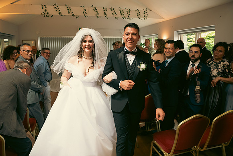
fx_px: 163
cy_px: 78
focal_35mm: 25
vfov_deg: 50.9
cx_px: 116
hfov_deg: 71.0
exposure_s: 1/160
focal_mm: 24
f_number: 3.5
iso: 1600
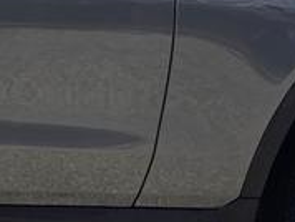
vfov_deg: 9.0
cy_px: 65
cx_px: -267
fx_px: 1408
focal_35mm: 165
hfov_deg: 11.0
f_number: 1.7
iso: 80
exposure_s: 1/3109
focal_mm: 6.3
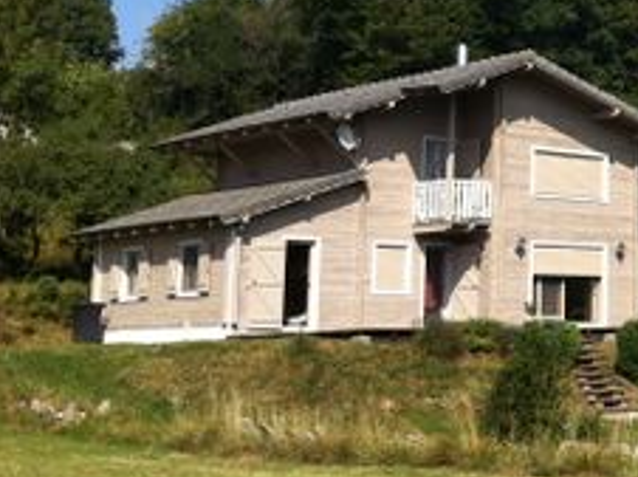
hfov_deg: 19.8
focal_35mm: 93
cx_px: 774
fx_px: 1712
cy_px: 25
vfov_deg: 15.6
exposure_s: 1/1508
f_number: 2.8
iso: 80
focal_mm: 3.85
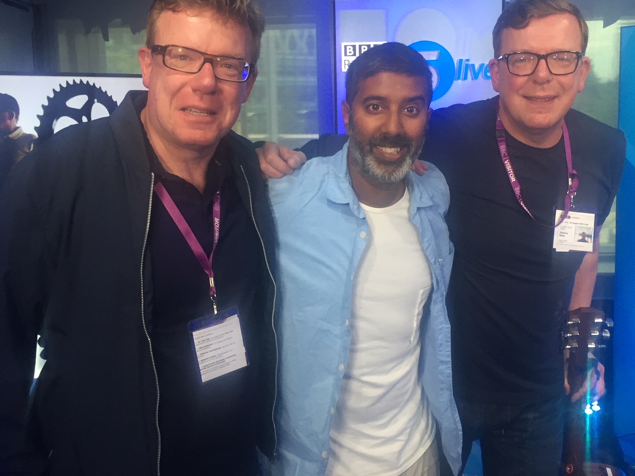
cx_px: 329
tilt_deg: -7.9
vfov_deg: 35.9
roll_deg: +0.0
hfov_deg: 46.8
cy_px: 200
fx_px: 734
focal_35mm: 40
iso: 100
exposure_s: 1/33
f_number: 2.2
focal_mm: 4.15
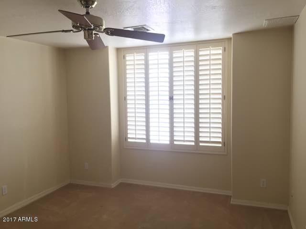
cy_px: 114
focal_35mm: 29
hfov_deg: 61.7
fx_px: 256
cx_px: 153
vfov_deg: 48.2
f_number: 2.2
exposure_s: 1/30
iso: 80
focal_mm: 4.15
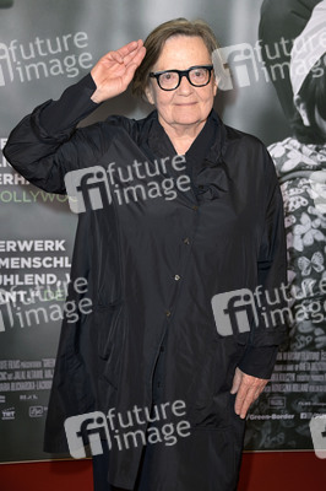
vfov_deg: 29.7
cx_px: 163
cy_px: 246
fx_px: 925
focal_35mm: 68
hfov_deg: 20.0
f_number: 5
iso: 500
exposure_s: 1/250
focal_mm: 68
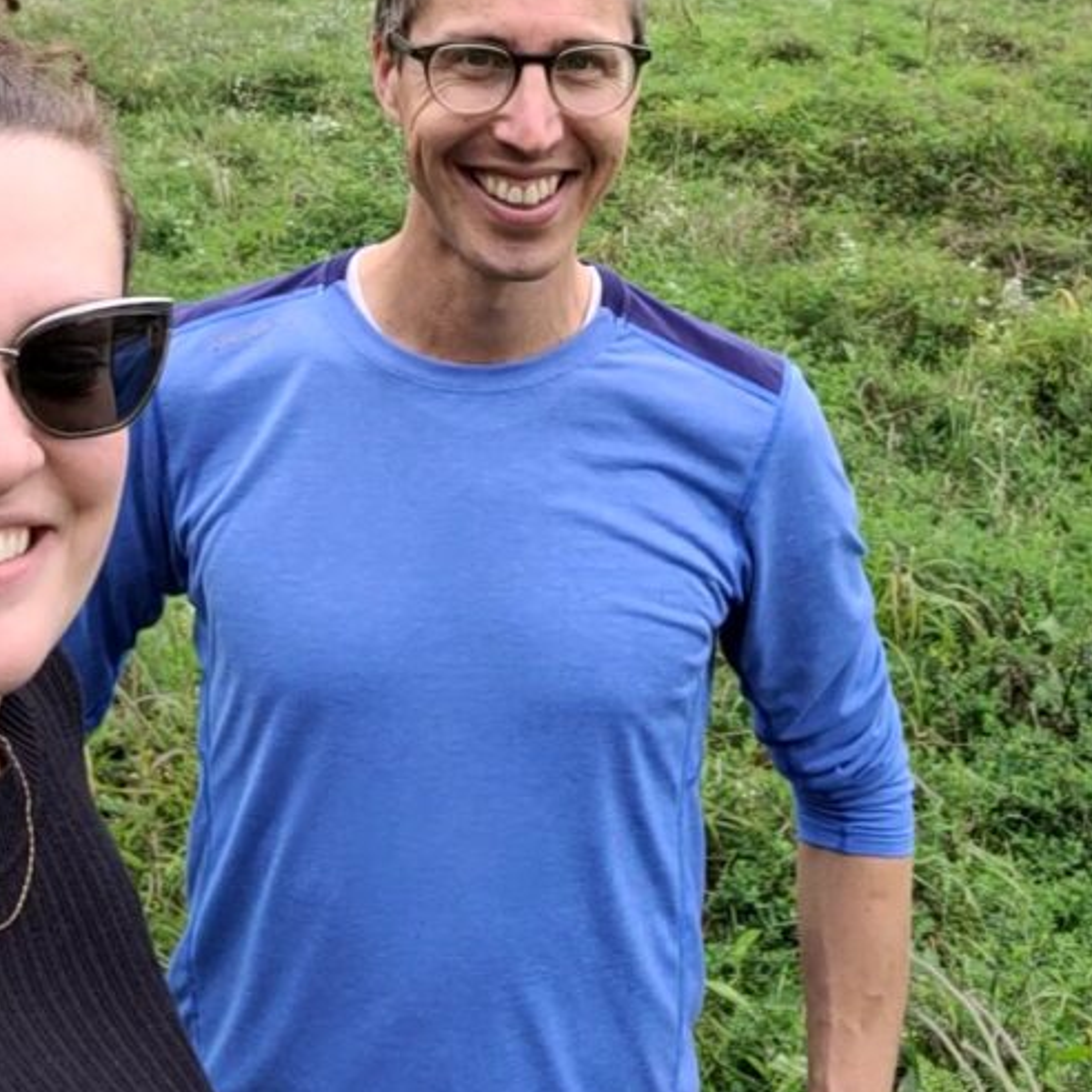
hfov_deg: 36.7
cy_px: 51
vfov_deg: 34.2
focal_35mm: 46
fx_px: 1642
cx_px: 453
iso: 50
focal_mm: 3.3
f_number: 2.2
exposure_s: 1/492
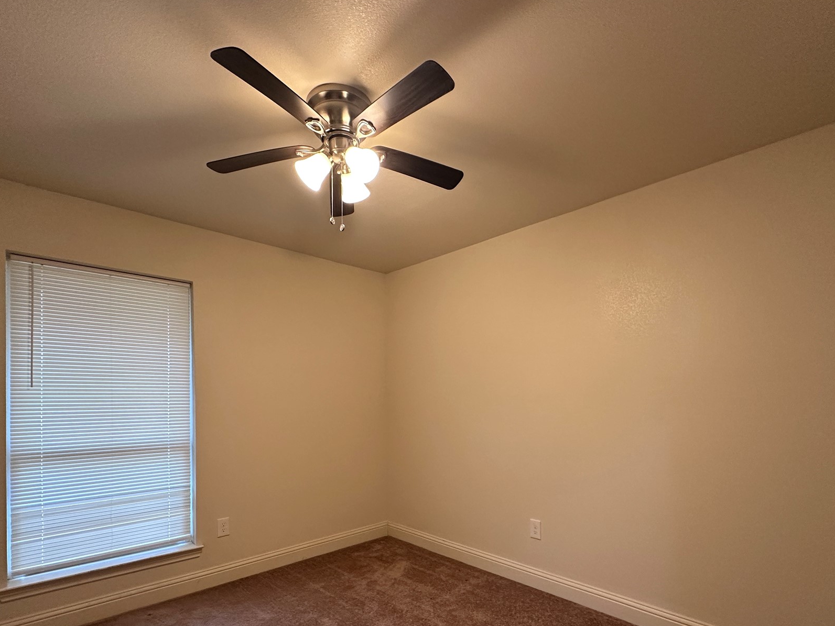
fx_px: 434
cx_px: 430
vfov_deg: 70.3
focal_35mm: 18
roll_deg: +0.0
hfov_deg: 87.7
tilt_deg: +0.3
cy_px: 397
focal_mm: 2.22
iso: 250
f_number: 2.2
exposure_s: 1/100
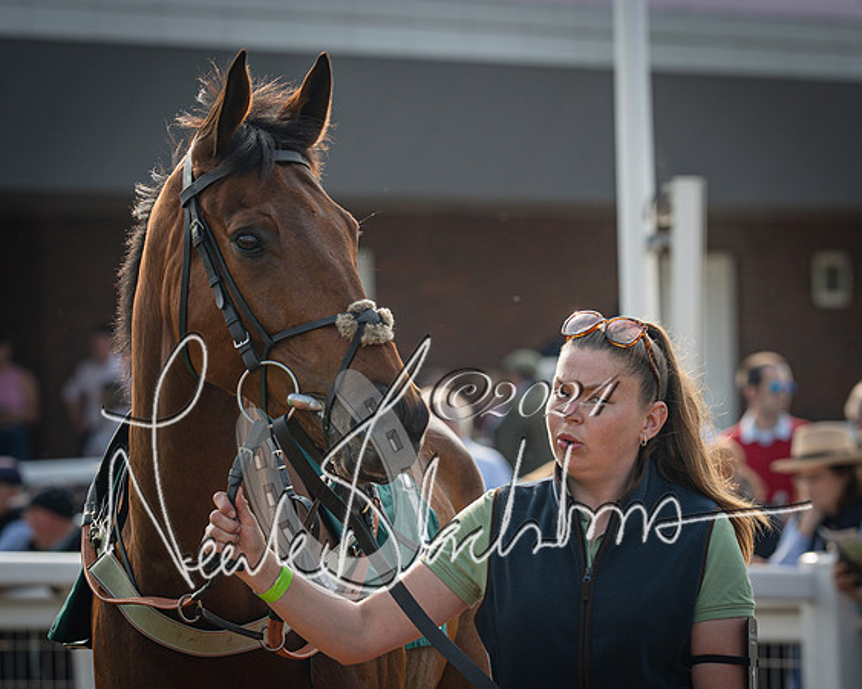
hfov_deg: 8.5
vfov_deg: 6.8
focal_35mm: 227
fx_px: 5802
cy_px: 344
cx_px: 517
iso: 80
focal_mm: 135
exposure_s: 1/400
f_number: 4
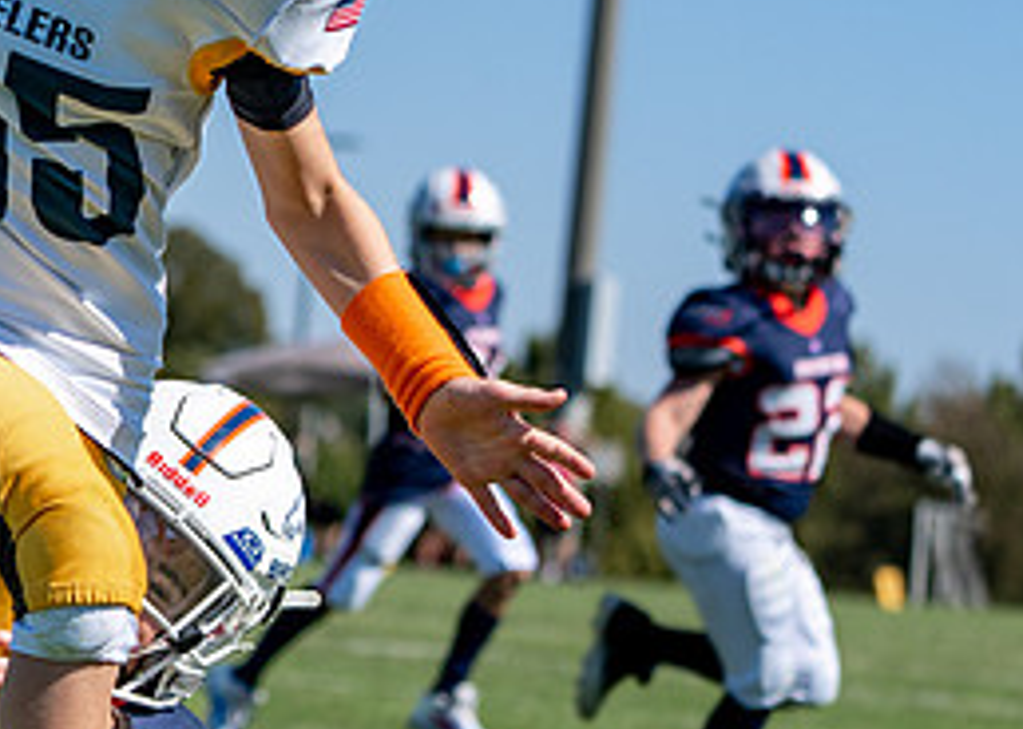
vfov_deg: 5.8
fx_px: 7231
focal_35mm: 249
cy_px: 479
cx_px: -185
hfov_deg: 8.0
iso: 250
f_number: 4.5
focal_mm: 100
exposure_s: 1/2500
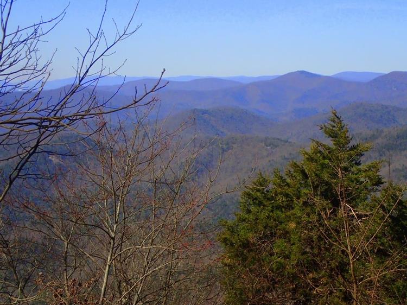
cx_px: 204
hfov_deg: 19.6
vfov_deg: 14.8
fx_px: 1175
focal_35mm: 100
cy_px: 152
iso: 400
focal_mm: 18
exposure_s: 1/200
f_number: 18
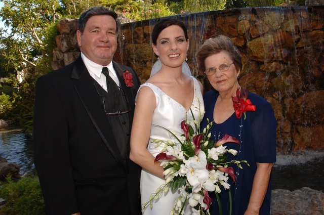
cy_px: 108
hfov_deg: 46.5
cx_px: 162
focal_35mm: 42
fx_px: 378
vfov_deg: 31.8
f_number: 8.5
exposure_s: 1/250
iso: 400
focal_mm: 28
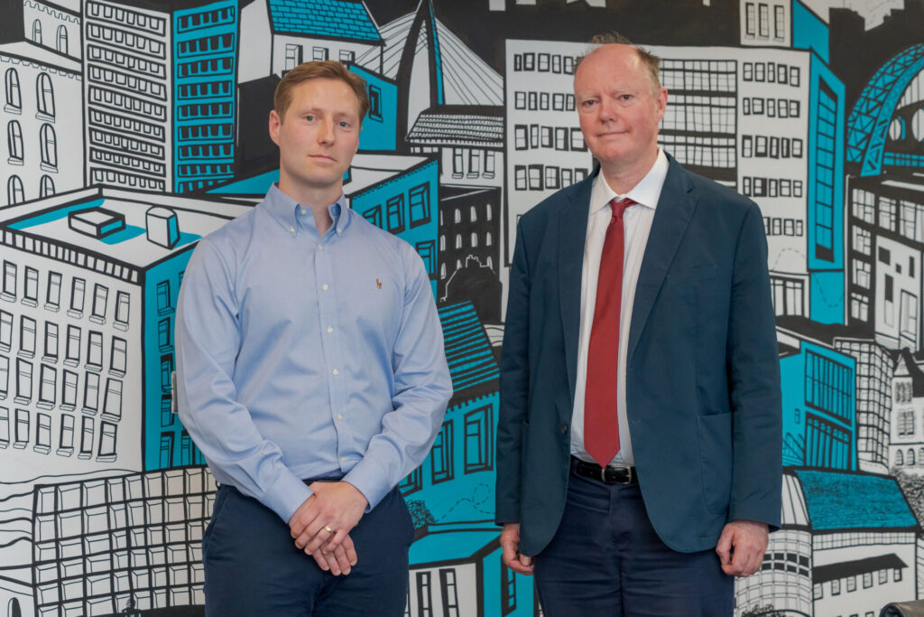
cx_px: 462
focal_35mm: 80
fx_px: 2053
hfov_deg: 25.4
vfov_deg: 17.1
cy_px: 308
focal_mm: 80
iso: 2000
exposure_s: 1/250
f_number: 5.6
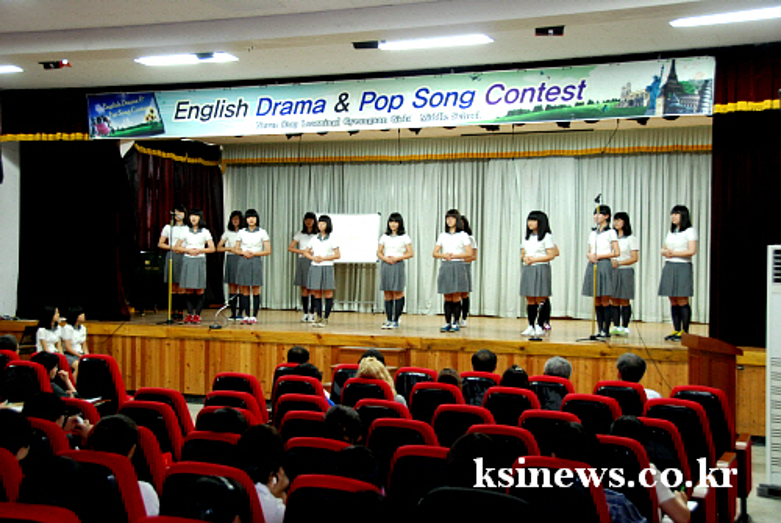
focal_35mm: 48
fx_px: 1043
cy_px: 262
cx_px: 390
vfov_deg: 28.2
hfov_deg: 41.1
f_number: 5
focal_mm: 32
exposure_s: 1/15
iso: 800
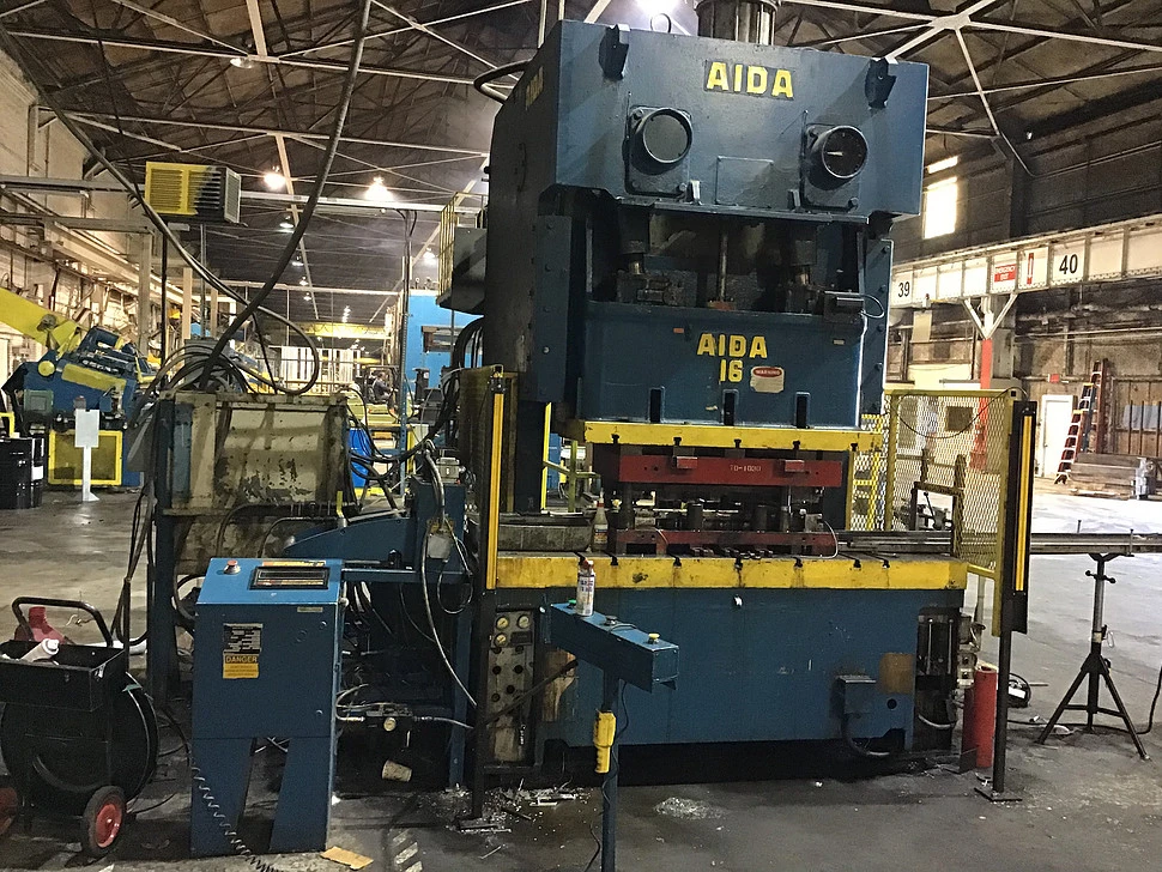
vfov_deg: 45.5
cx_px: 581
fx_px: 1041
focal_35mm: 31
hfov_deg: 58.3
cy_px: 436
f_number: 2.4
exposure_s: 1/15
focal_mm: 3.3
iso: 250
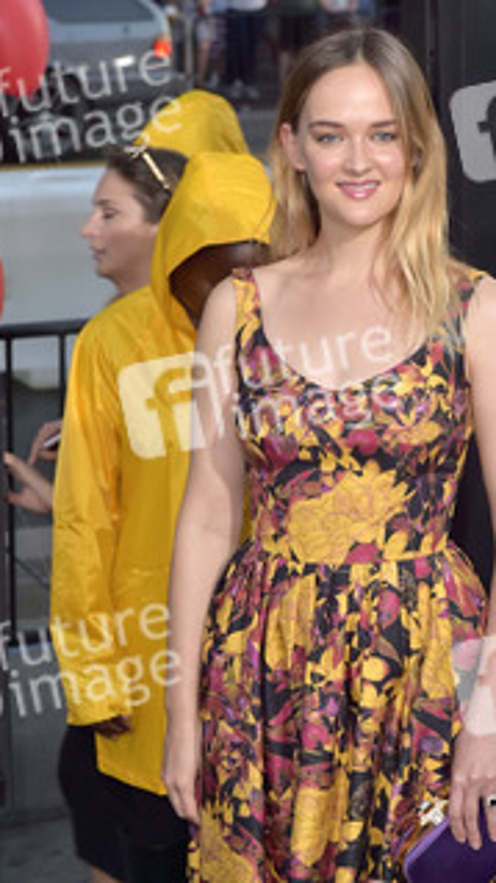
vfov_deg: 23.1
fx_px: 2155
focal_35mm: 92
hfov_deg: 13.1
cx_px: 342
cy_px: 531
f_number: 6.3
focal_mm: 70
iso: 640
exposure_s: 1/320
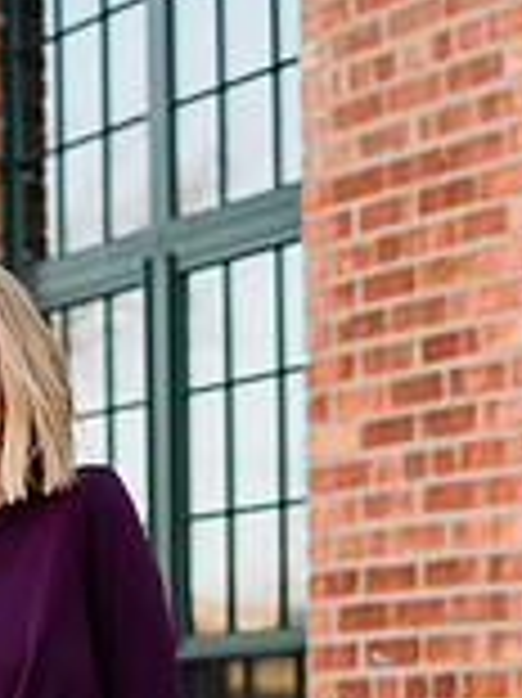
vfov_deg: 11.8
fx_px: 3262
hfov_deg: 9.1
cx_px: -32
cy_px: 950
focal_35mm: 162
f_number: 3.2
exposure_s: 1/320
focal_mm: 58
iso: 125
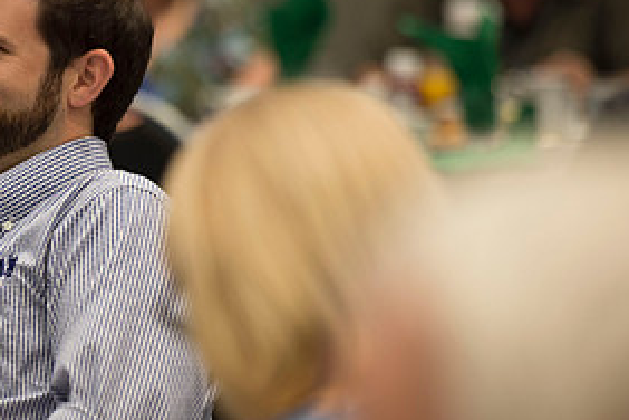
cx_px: -4
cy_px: 255
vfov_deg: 3.3
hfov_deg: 5.0
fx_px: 7181
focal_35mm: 411
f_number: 2.8
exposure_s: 1/160
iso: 1250
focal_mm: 200
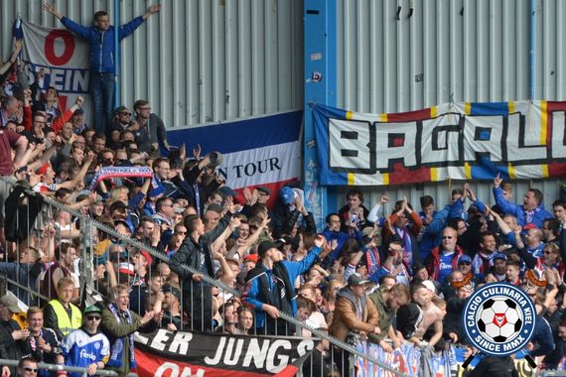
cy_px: 188
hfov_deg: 6.9
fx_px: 4716
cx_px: 283
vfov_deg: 4.6
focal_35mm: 300
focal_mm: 200
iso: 100
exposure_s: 1/320
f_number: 2.8
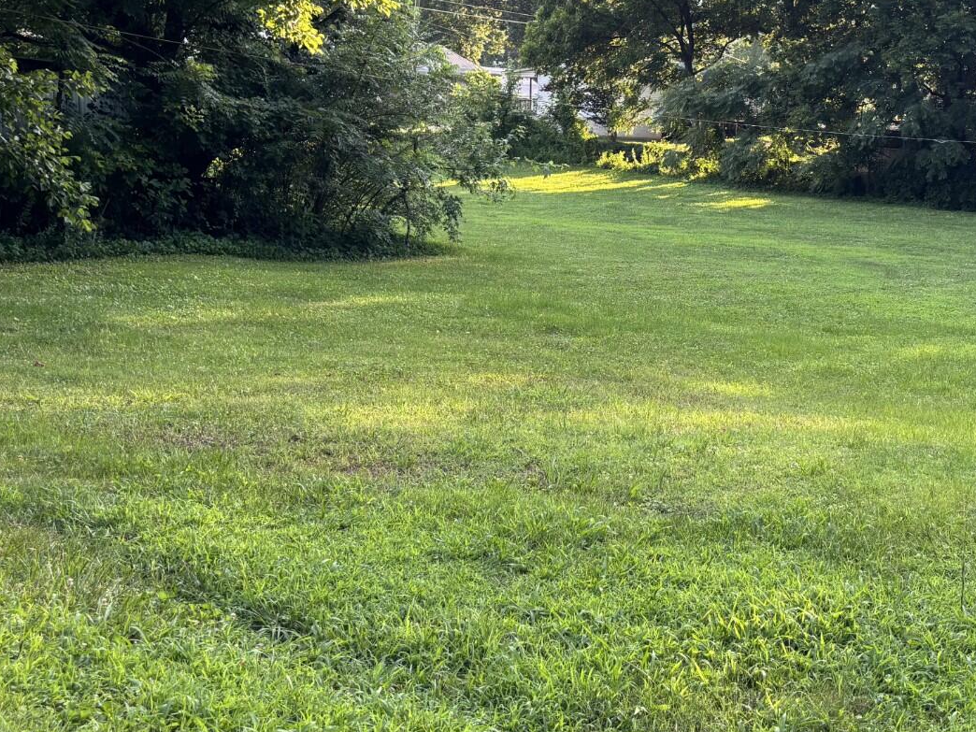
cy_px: 247
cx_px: 682
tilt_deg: -4.8
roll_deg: -1.5
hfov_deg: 36.9
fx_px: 1438
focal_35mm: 51
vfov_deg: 28.4
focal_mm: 5.96
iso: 40
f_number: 1.6
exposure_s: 1/212
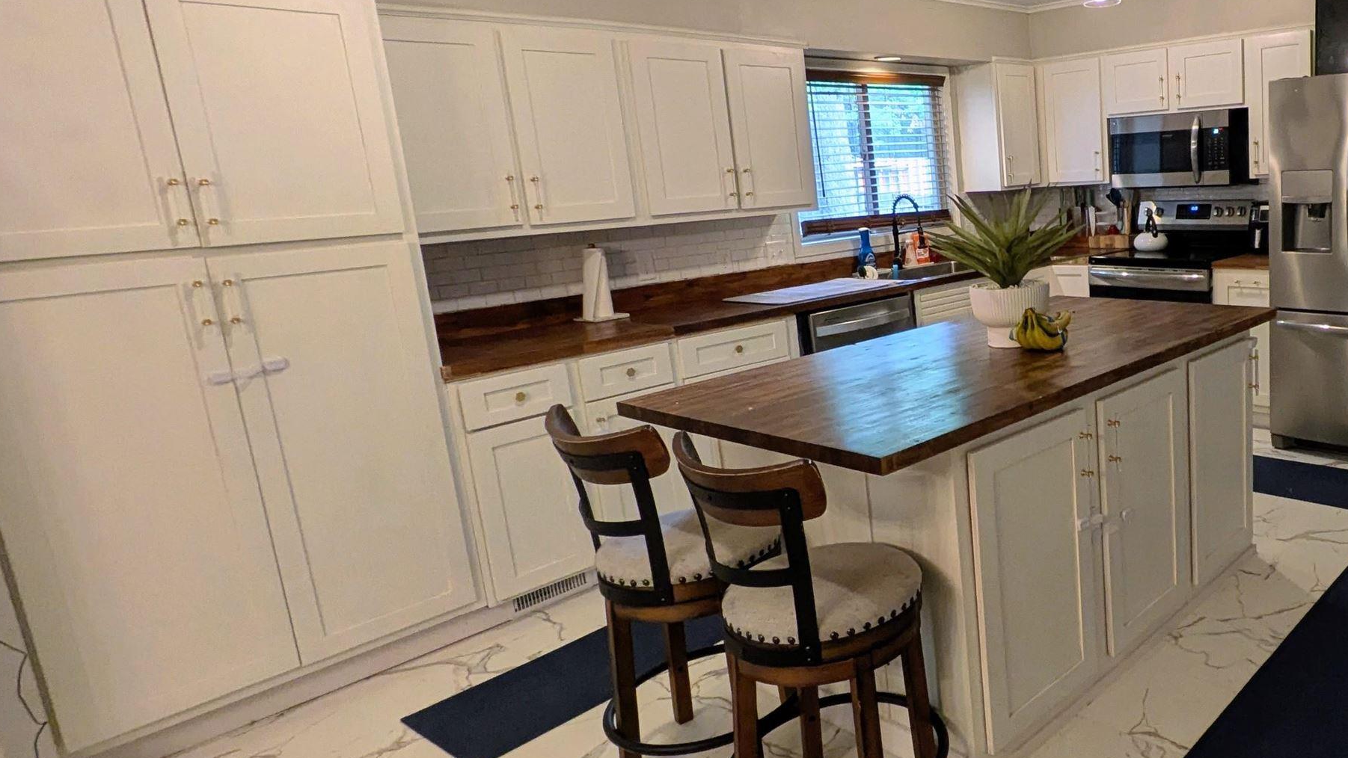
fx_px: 929
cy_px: 349
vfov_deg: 44.4
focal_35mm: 26
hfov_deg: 65.4
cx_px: 1080
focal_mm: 1.85
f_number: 2.2
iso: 191
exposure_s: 1/60
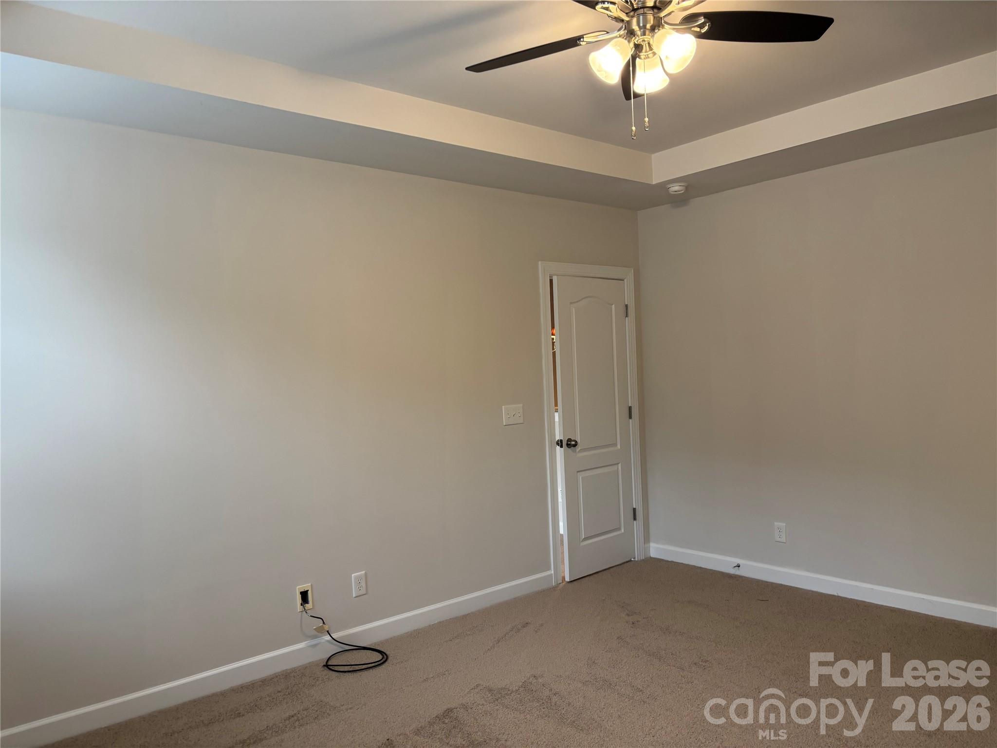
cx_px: 498
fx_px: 749
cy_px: 374
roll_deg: +2.8
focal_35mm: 26
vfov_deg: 53.1
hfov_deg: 67.3
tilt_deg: -1.6
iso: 100
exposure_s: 1/60
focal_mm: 5.96
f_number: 1.6
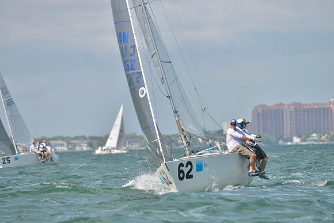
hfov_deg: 5.2
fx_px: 3712
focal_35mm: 400
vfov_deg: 3.4
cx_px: 167
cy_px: 112
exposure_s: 1/1000
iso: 200
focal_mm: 400
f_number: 6.3
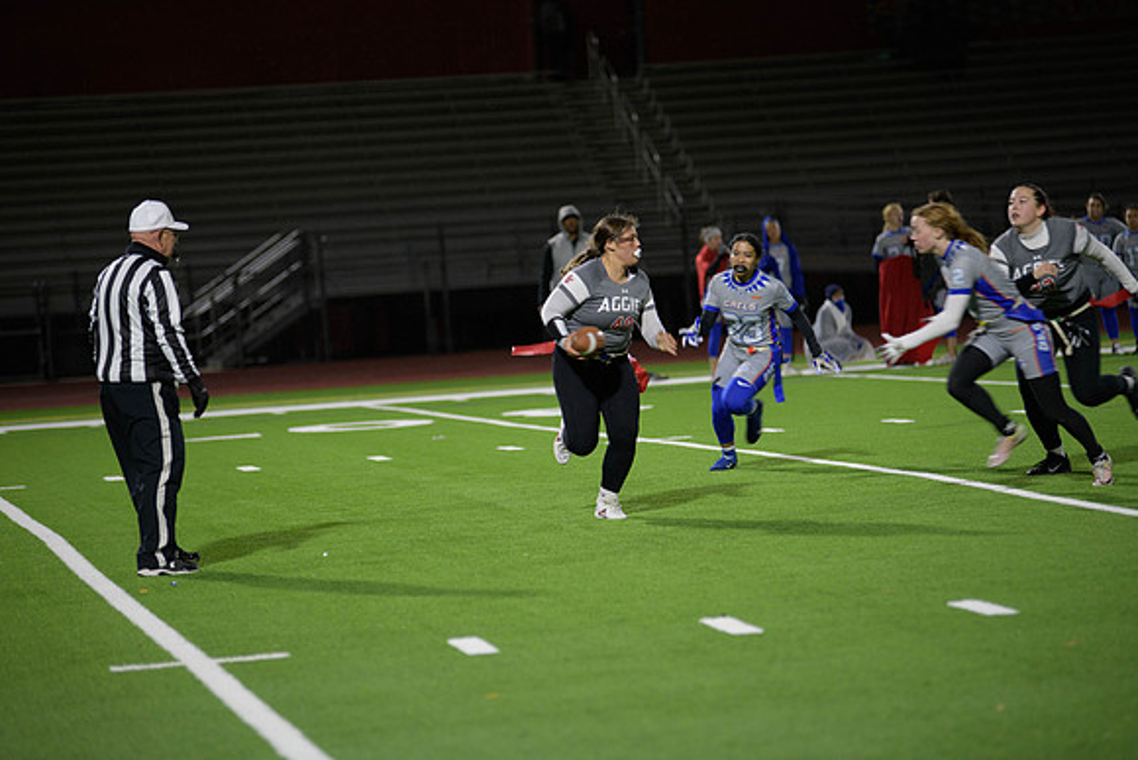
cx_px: 569
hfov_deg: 13.7
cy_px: 380
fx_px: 4743
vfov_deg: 9.2
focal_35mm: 150
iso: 800
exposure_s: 1/200
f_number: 2.8
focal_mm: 150
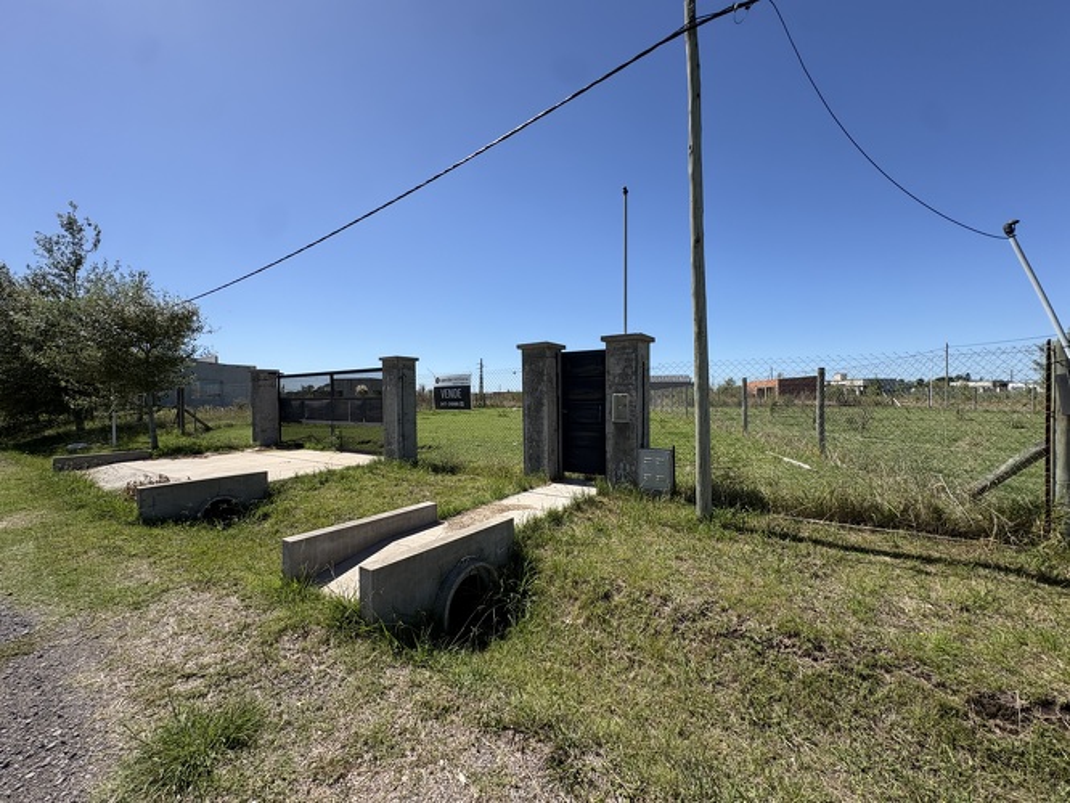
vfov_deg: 85.7
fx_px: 433
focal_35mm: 14
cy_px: 402
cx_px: 535
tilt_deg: +0.4
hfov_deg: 102.0
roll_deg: +1.0
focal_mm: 2.22
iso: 50
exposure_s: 1/2208
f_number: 2.2
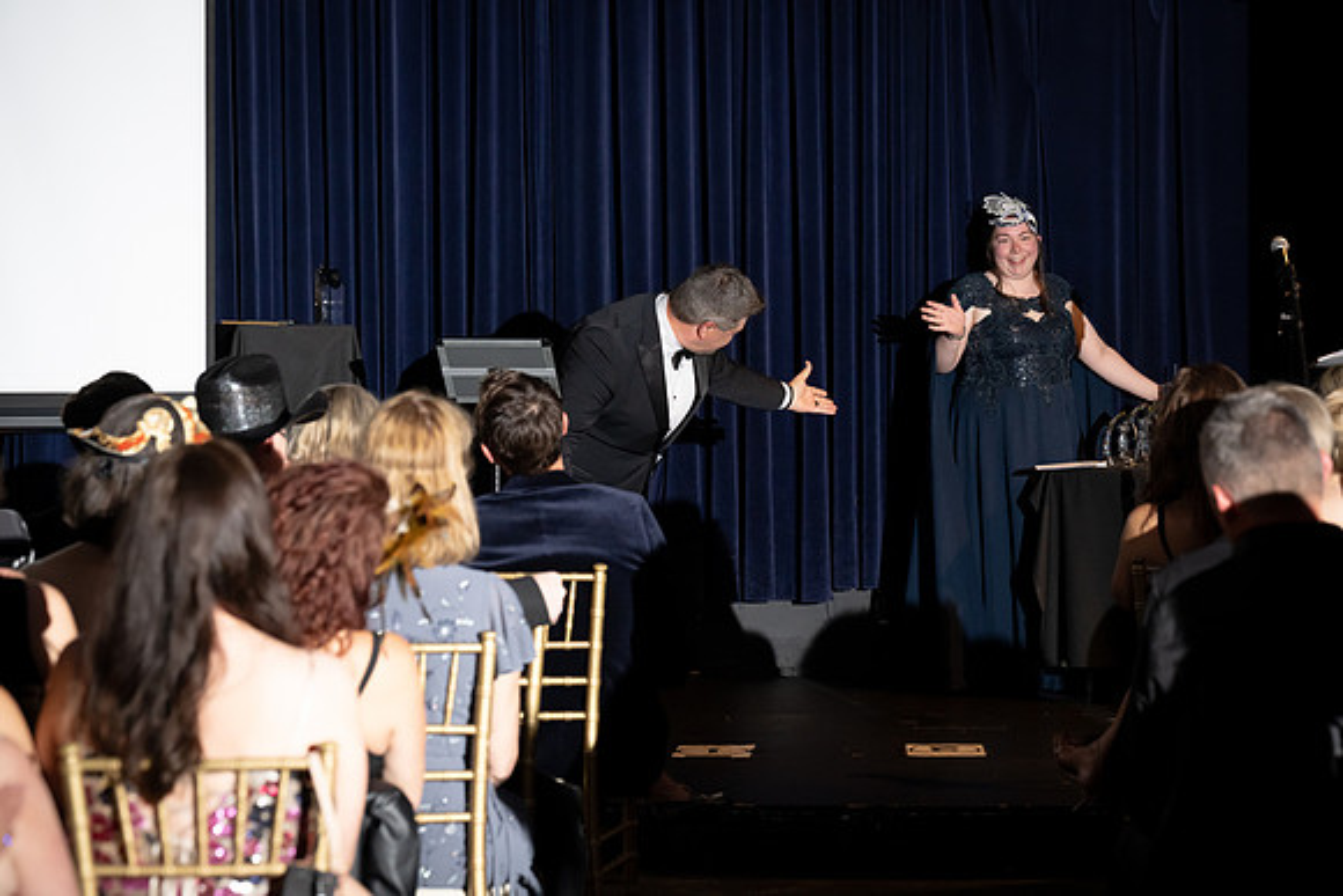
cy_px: 448
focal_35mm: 107
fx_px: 3992
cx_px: 672
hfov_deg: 19.1
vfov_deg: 12.8
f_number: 5
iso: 2500
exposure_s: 1/200
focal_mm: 107
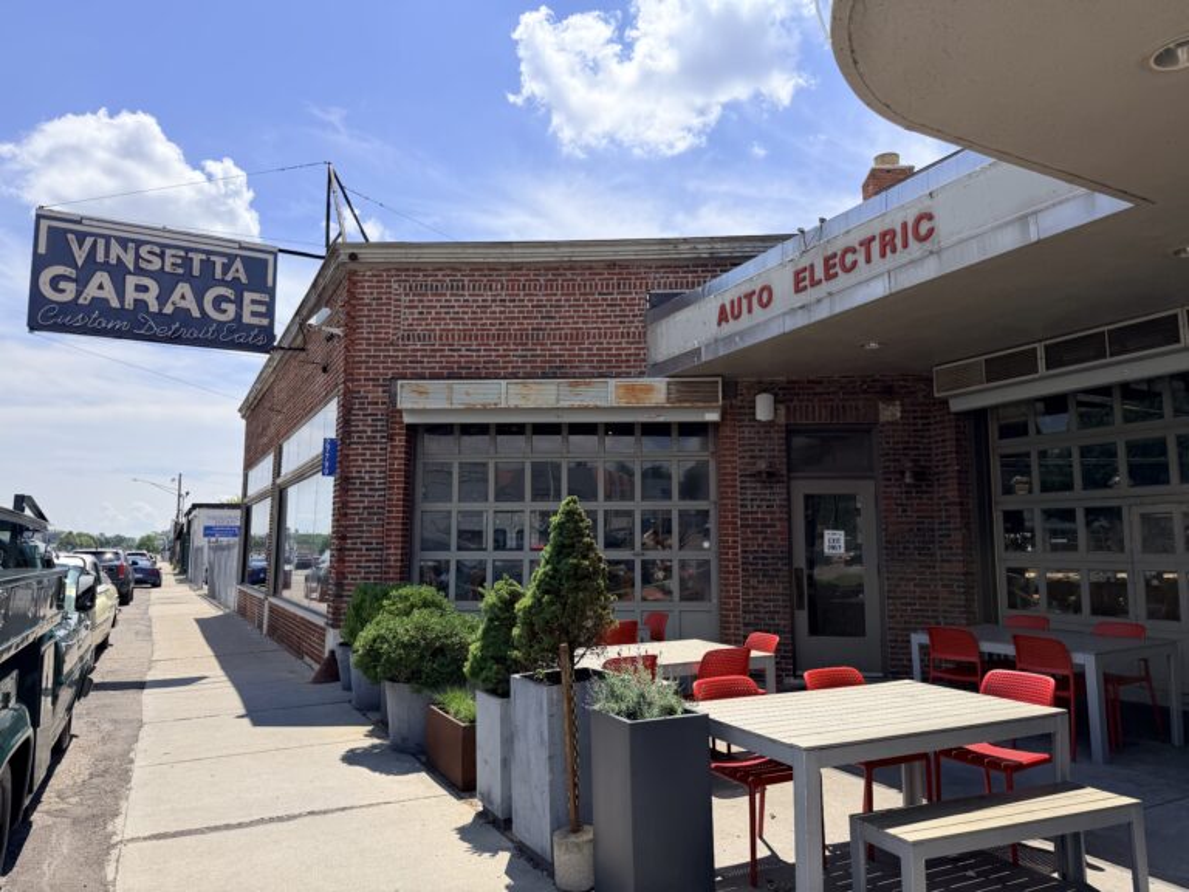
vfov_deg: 56.8
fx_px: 824
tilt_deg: +7.3
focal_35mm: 24
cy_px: 446
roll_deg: -0.4
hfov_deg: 71.6
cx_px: 594
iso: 80
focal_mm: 6.76
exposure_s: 1/5714
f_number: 1.78
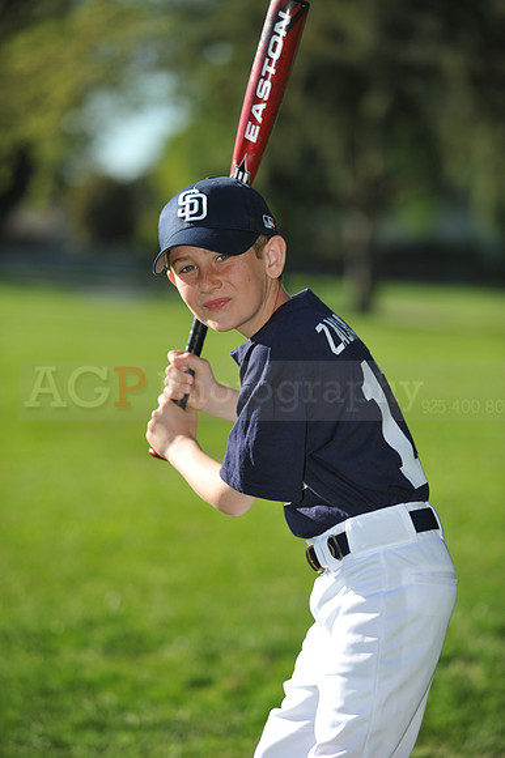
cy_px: 379
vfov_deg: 14.2
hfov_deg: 9.5
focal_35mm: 145
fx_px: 3054
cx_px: 252
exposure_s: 1/1600
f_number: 4
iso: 200
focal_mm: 145
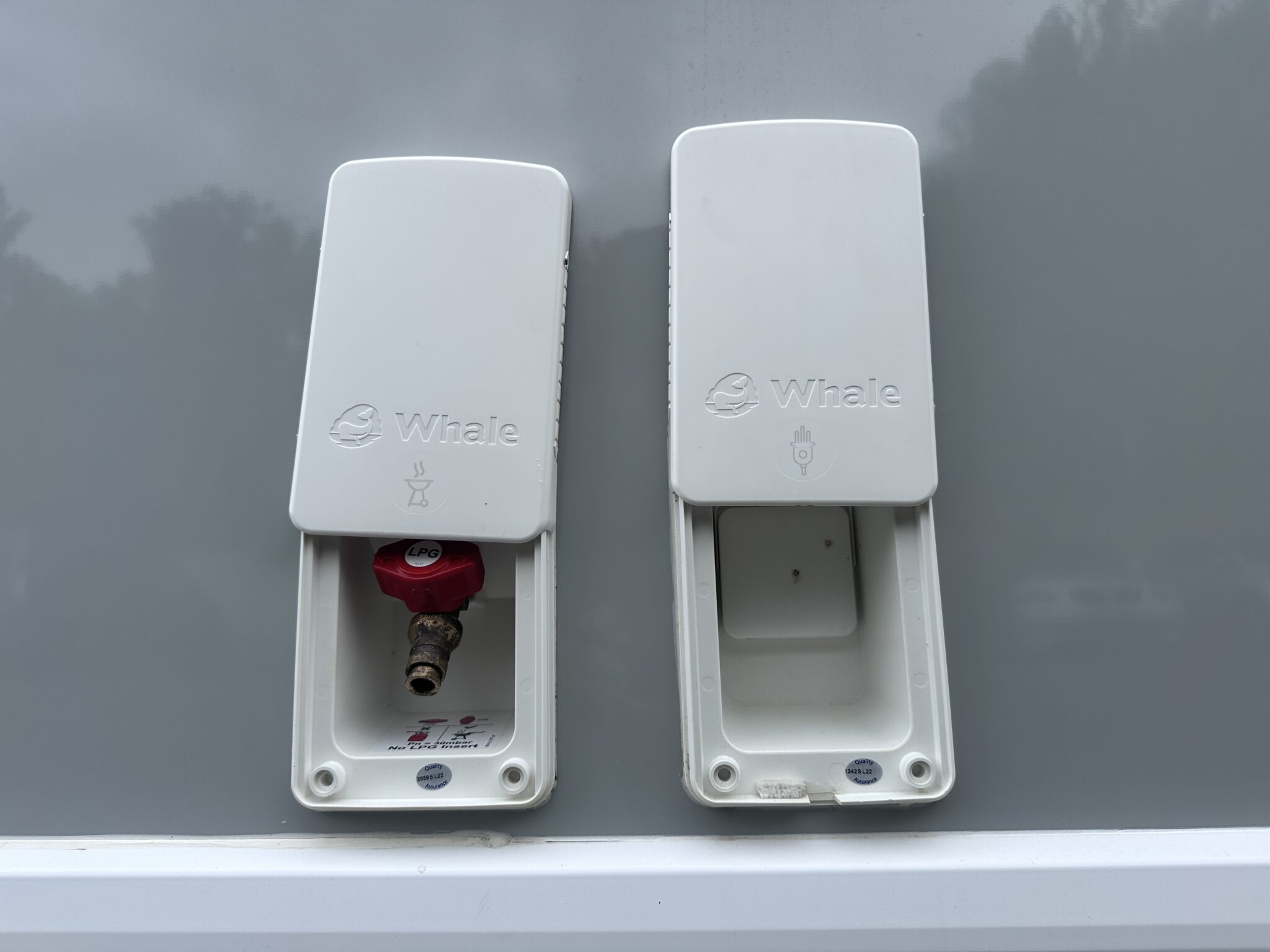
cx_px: 635
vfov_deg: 56.8
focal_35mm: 24
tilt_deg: +9.8
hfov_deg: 71.6
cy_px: 476
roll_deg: +1.6
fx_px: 881
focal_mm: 6.86
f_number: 1.78
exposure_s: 1/1692
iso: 80
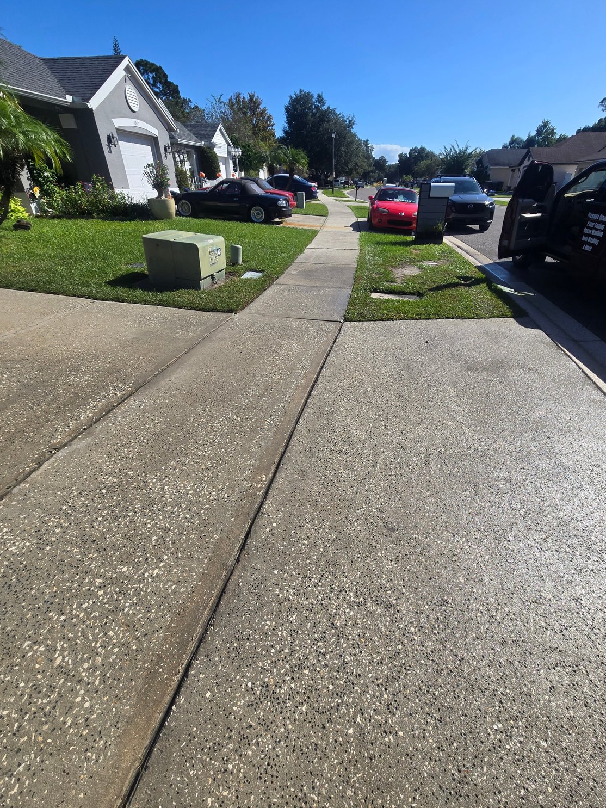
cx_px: 323
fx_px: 327
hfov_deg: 85.6
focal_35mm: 14
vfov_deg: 102.1
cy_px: 399
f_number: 2.2
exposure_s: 1/2874
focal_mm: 2.2
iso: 50
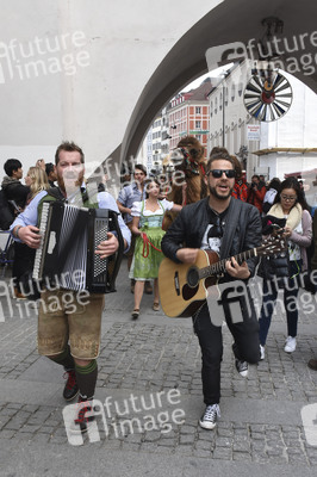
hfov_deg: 43.5
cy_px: 238
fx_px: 397
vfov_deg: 62.0
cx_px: 158
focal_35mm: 30
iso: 500
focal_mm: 20
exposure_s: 1/125
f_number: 13
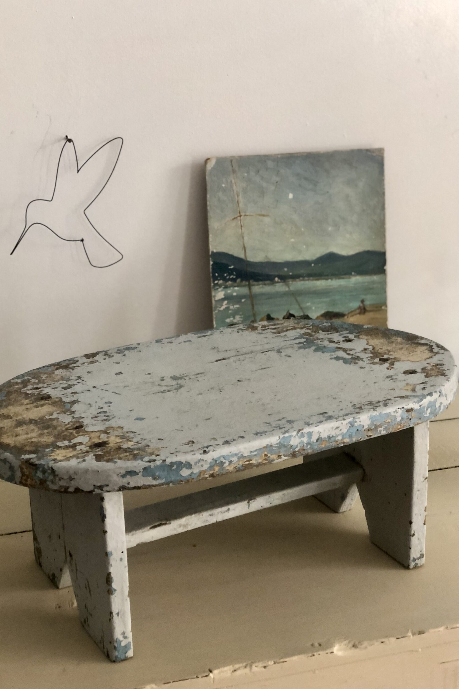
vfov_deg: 36.2
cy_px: 349
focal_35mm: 55
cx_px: 216
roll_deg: +1.6
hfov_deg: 24.6
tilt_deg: -20.6
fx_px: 1052
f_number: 2.4
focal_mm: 6
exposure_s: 1/24
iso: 125
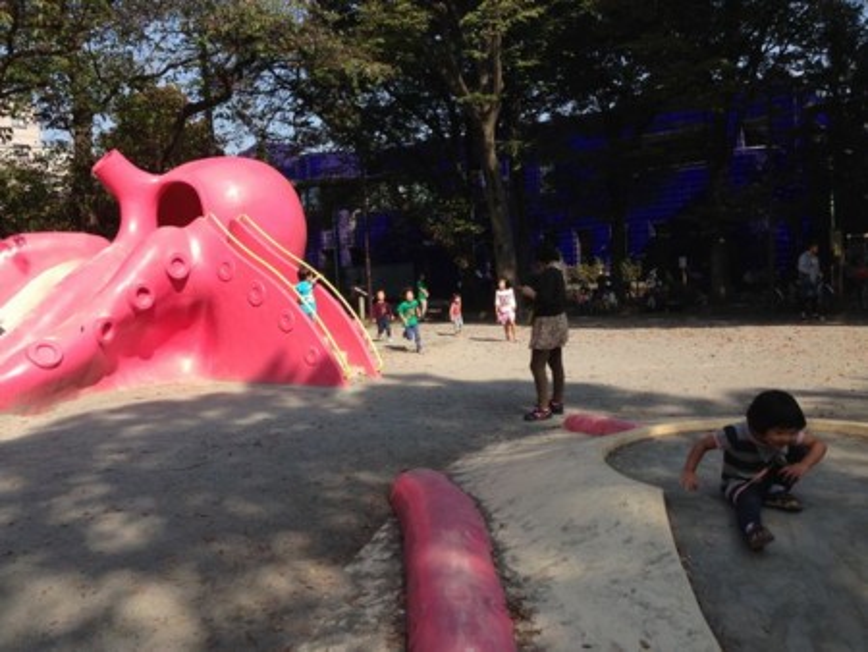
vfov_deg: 43.0
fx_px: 828
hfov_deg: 55.3
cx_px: 434
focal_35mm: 33
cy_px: 326
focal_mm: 4.12
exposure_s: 1/951
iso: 50
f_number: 2.4
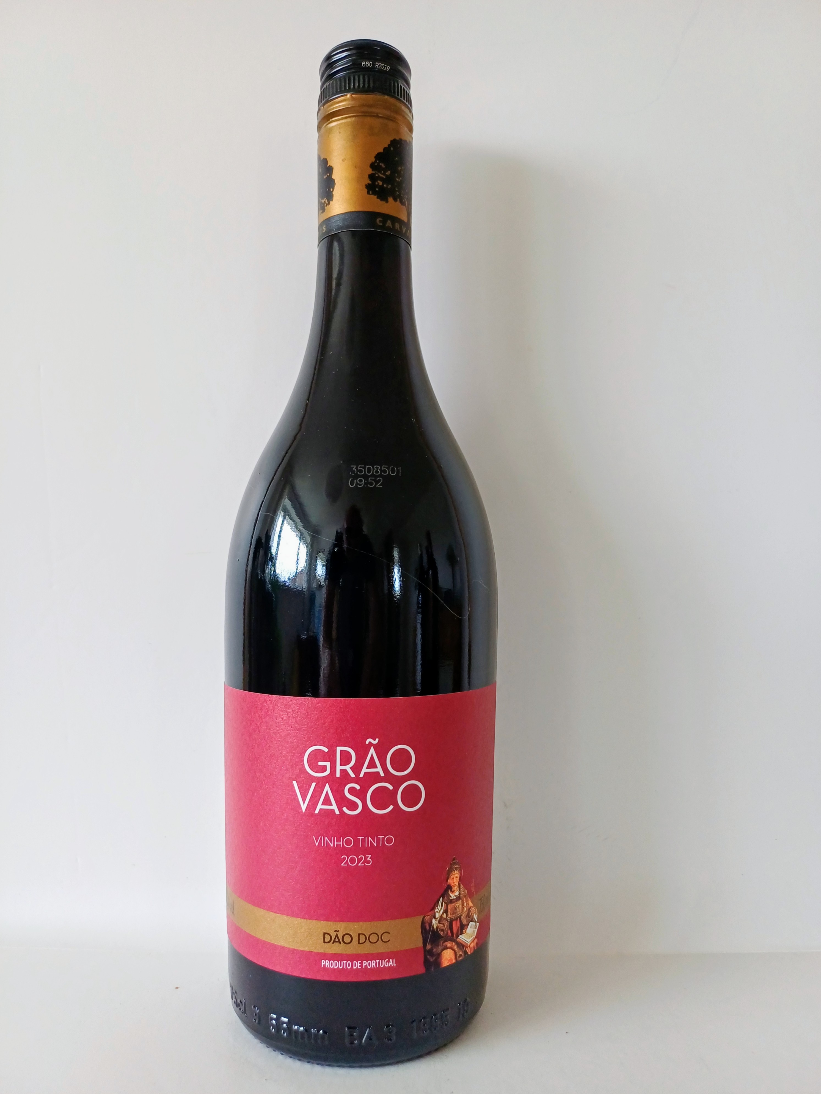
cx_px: 410
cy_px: 547
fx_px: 791
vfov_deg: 69.4
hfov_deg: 54.9
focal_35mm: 25
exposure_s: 1/100
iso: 80
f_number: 1.8
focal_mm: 4.65
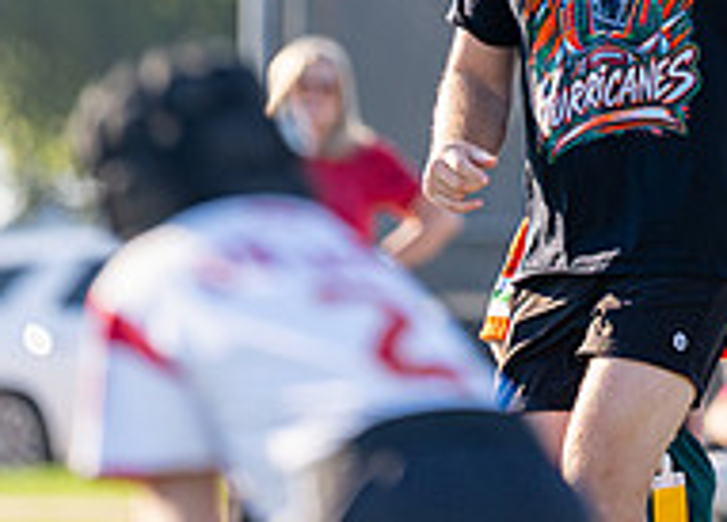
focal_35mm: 711
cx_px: 802
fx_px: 14701
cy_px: -150
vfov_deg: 2.0
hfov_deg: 2.8
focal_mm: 200
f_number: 2.8
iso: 250
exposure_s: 1/1600
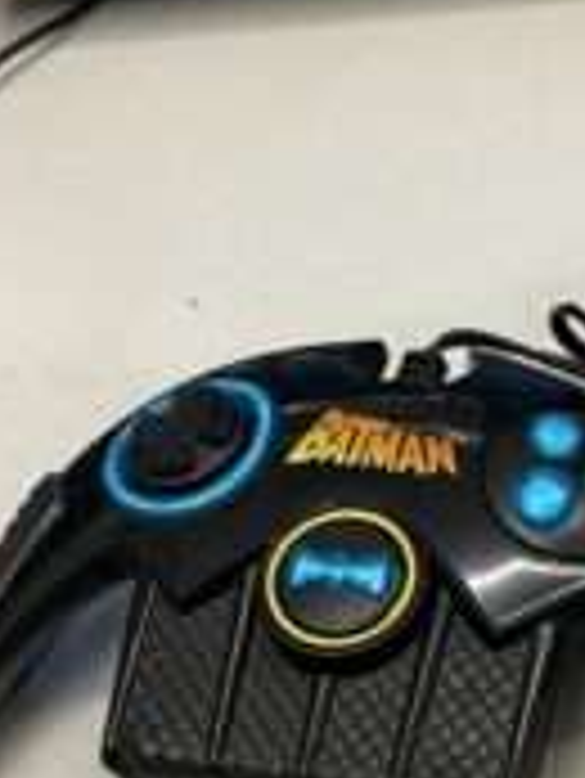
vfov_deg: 30.2
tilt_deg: -50.8
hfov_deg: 22.4
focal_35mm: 64
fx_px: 1440
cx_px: 522
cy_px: 461
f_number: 1.6
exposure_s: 1/50
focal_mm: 5.1
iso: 100
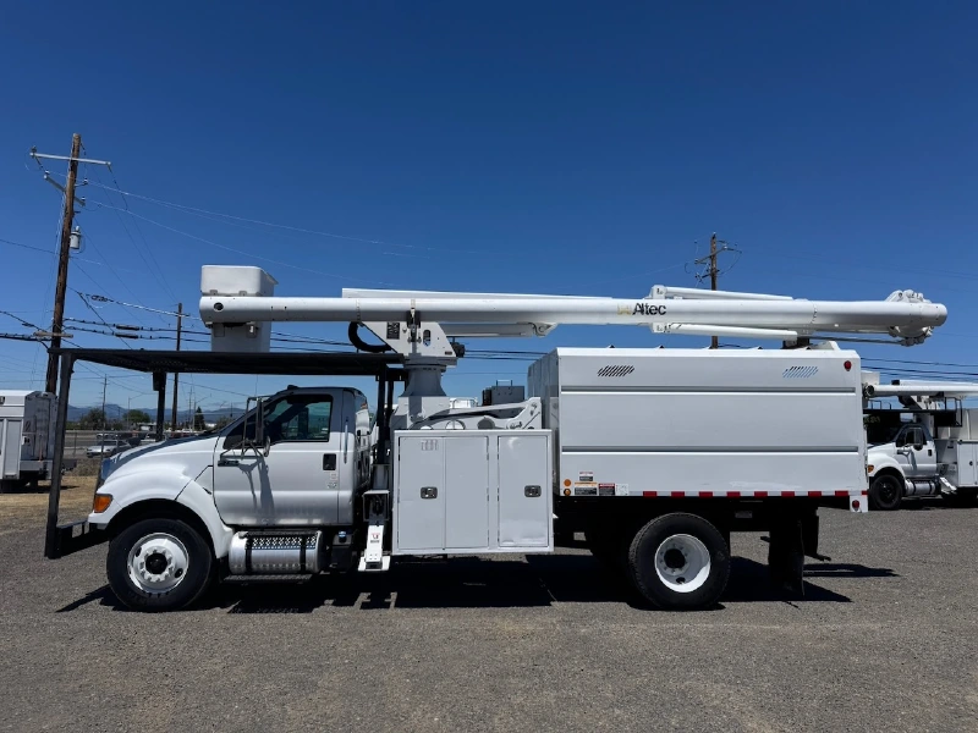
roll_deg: -1.0
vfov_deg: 56.8
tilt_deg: +5.3
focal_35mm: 24
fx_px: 678
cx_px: 489
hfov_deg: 71.6
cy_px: 366
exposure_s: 1/9009
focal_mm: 6.76
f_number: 1.78
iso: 80
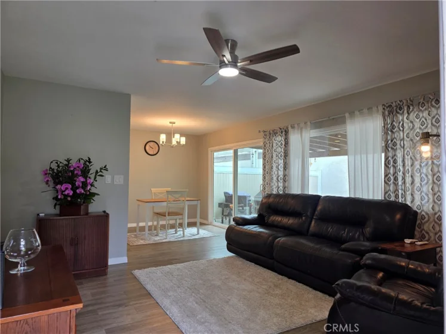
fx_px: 296
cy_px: 167
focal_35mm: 23
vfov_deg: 58.9
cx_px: 223
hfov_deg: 73.9
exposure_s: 1/120
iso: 64
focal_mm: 6.3
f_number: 1.7
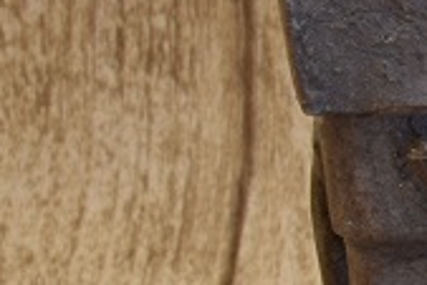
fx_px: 4262
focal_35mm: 359
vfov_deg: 3.8
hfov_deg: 5.4
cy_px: 174
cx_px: 1321
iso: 100
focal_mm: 30
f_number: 20
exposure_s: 8
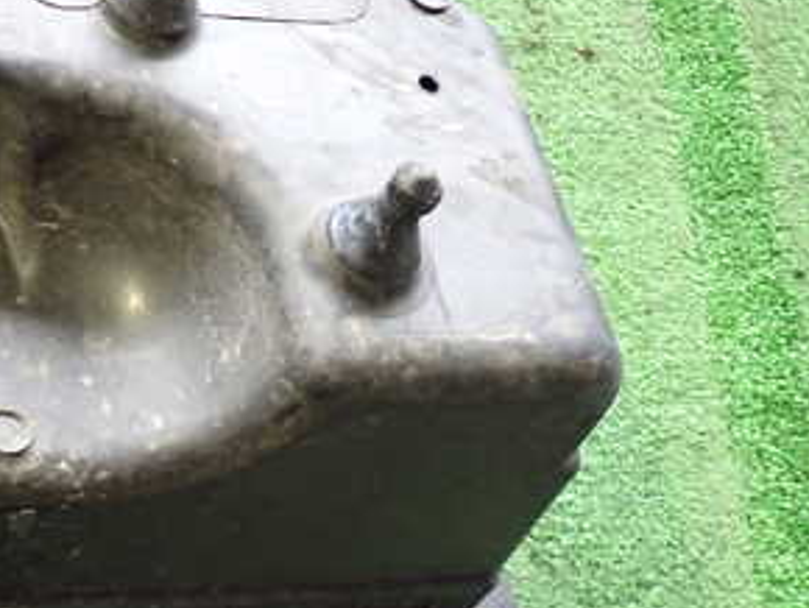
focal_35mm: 62
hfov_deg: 29.0
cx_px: -17
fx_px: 1450
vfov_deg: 23.6
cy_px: 363
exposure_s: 1/30
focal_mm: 5.4
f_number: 2.3
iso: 500
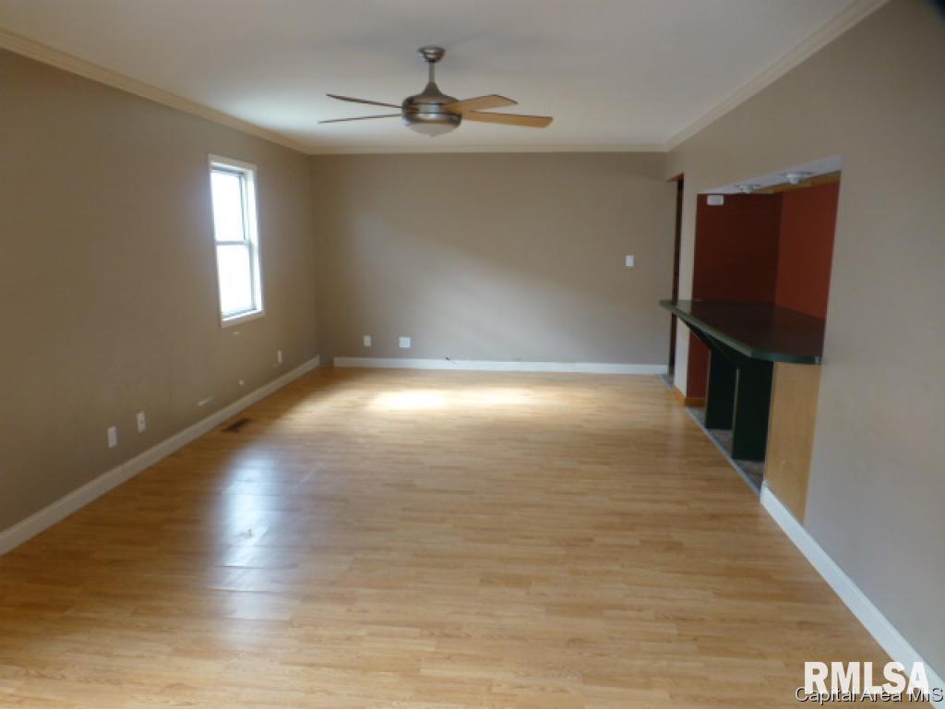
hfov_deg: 71.6
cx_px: 472
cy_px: 354
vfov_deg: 56.8
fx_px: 655
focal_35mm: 24
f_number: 3.3
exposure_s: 1/6
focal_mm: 4.3
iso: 100
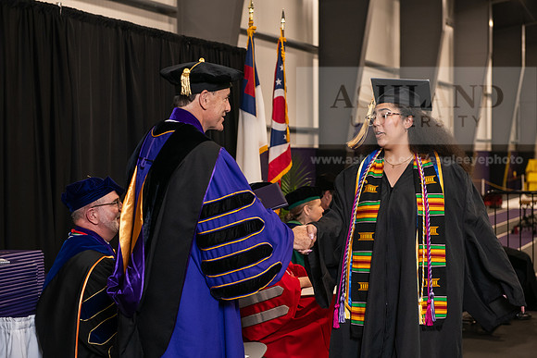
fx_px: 1044
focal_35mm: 70
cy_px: 179
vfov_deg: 19.5
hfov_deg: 28.8
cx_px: 268
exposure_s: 1/125
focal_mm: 70
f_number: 5
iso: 1600
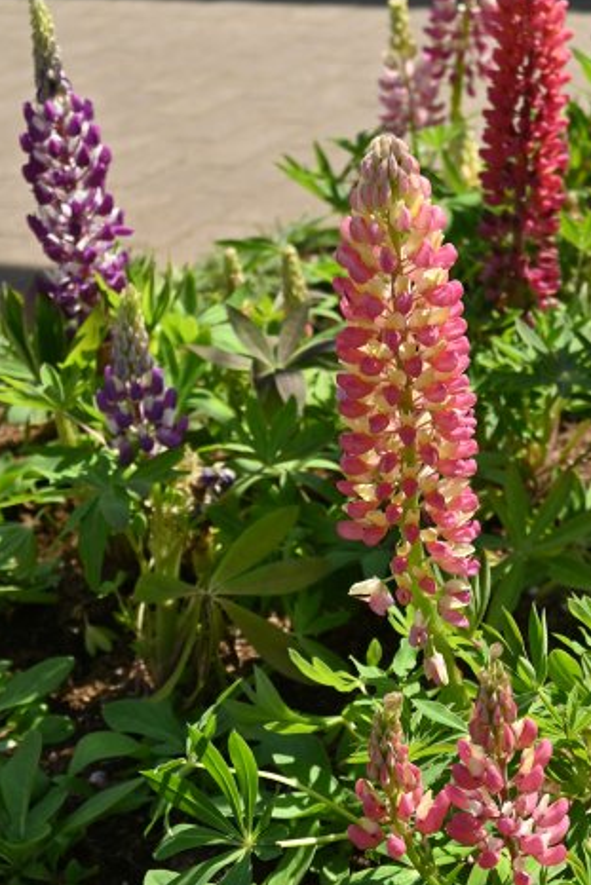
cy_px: 372
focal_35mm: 84
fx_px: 2067
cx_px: 371
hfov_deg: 16.3
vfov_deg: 24.2
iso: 160
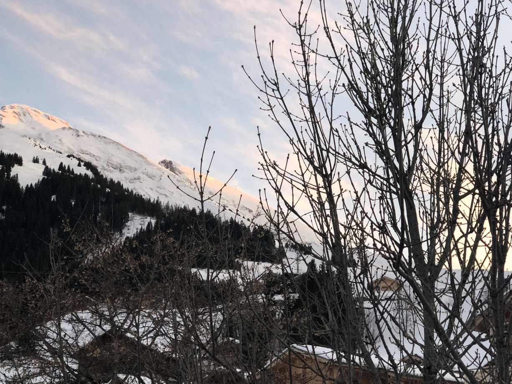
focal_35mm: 68
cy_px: 228
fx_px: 1006
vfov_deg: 21.6
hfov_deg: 28.5
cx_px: 314
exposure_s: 1/50
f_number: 2.4
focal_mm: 6
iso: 25
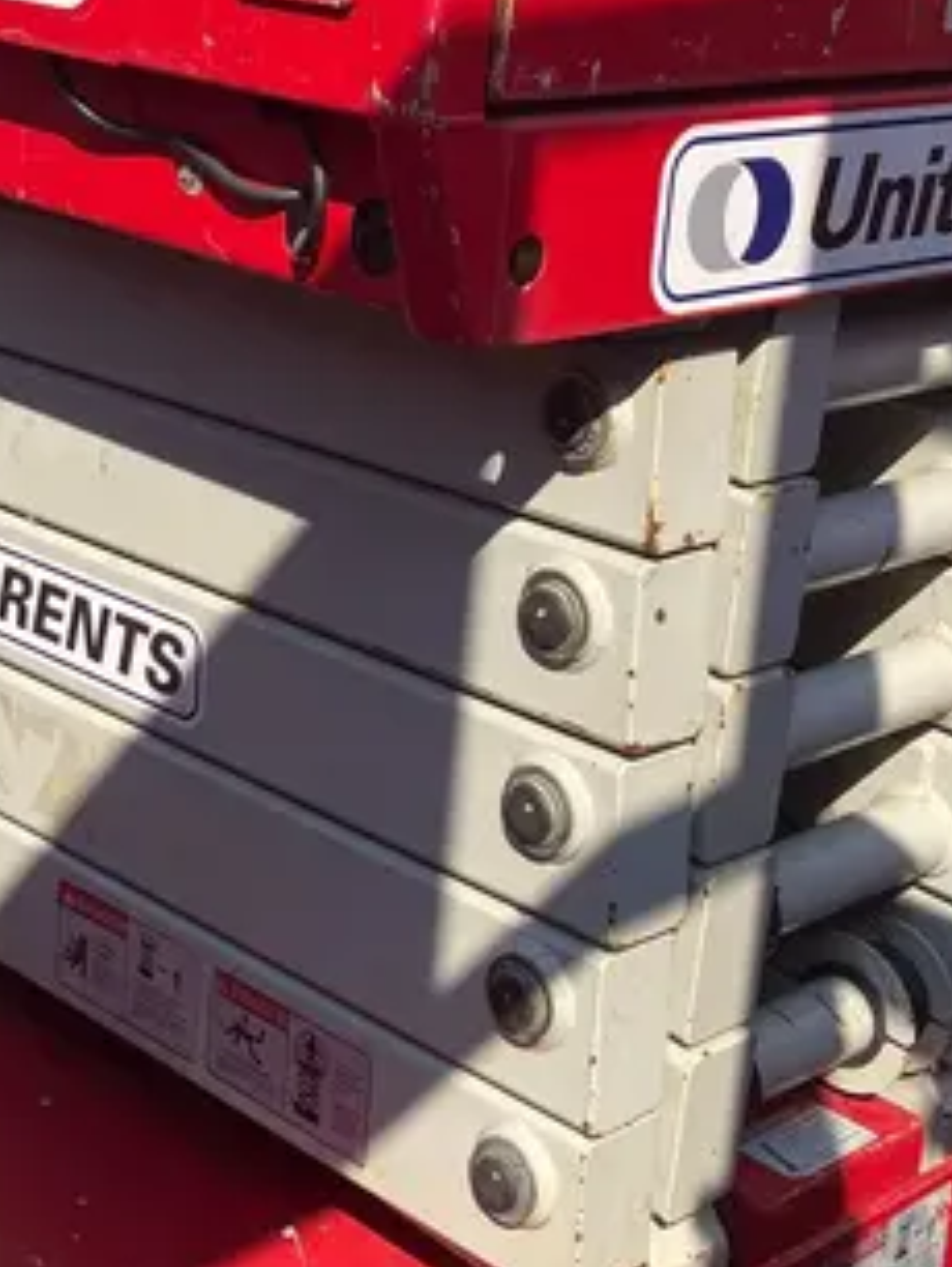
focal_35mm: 67
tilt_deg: -11.9
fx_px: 2453
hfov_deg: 21.7
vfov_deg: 28.4
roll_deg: -5.6
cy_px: 275
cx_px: 199
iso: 32
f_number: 1.8
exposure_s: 1/1473
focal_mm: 3.99
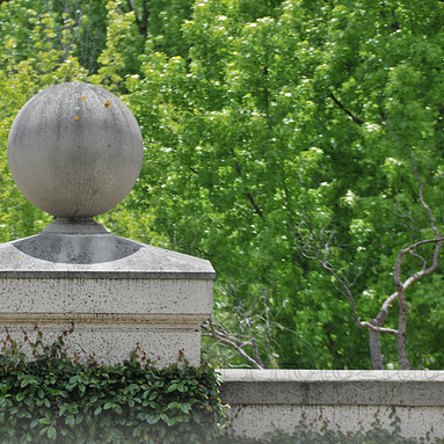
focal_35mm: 386
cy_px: 222
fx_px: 5601
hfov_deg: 4.5
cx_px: 181
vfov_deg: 4.5
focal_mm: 200
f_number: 8
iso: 200
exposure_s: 1/250
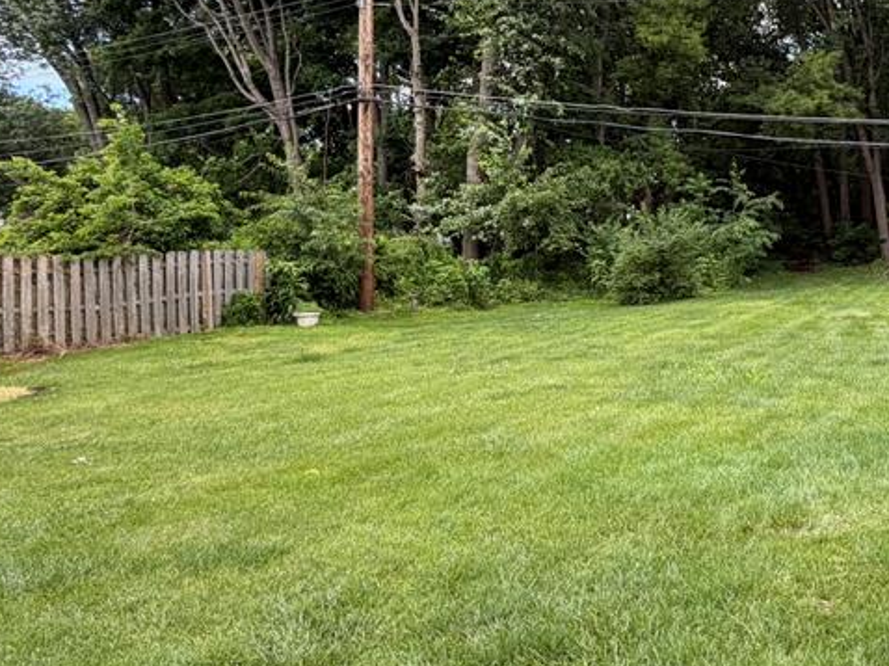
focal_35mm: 30
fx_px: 770
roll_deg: +1.8
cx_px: 776
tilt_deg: +2.1
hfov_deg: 53.6
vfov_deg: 45.9
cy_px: 214
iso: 40
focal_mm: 2.22
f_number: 2.2
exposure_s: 1/236
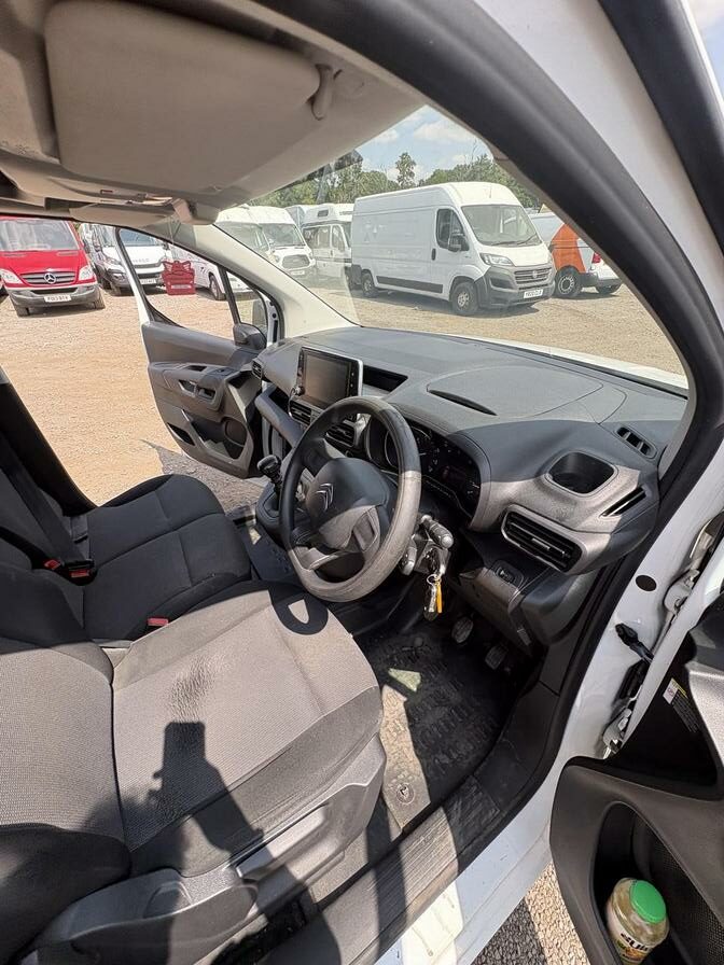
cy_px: 482
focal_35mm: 14
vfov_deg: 102.1
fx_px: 390
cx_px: 362
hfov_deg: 85.7
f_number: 2.2
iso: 40
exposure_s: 1/253
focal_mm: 2.22
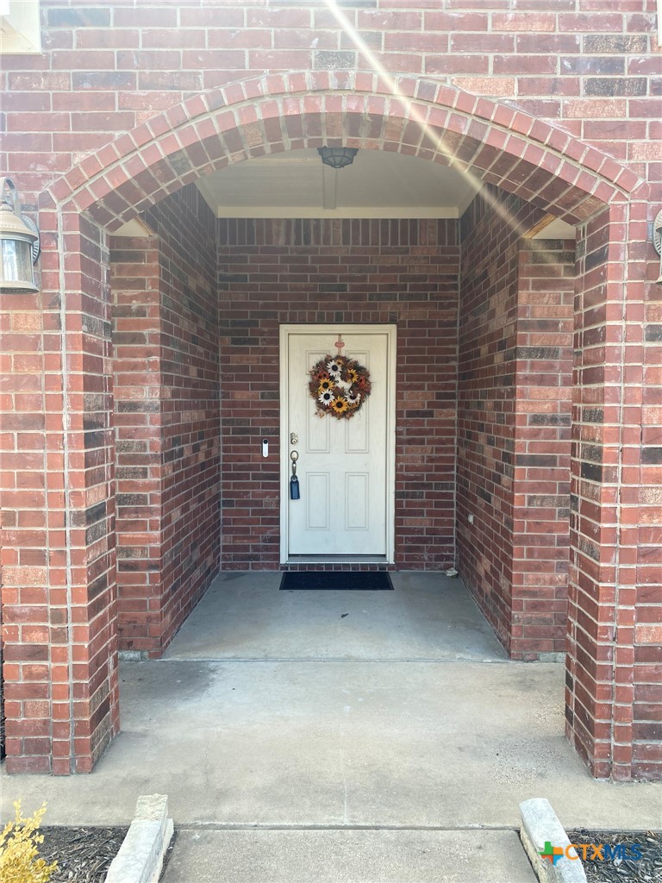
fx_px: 663
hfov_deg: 53.1
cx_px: 331
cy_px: 442
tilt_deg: -1.2
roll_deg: -0.4
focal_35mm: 26
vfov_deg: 67.3
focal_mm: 4.25
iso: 32
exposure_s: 1/180
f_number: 1.8
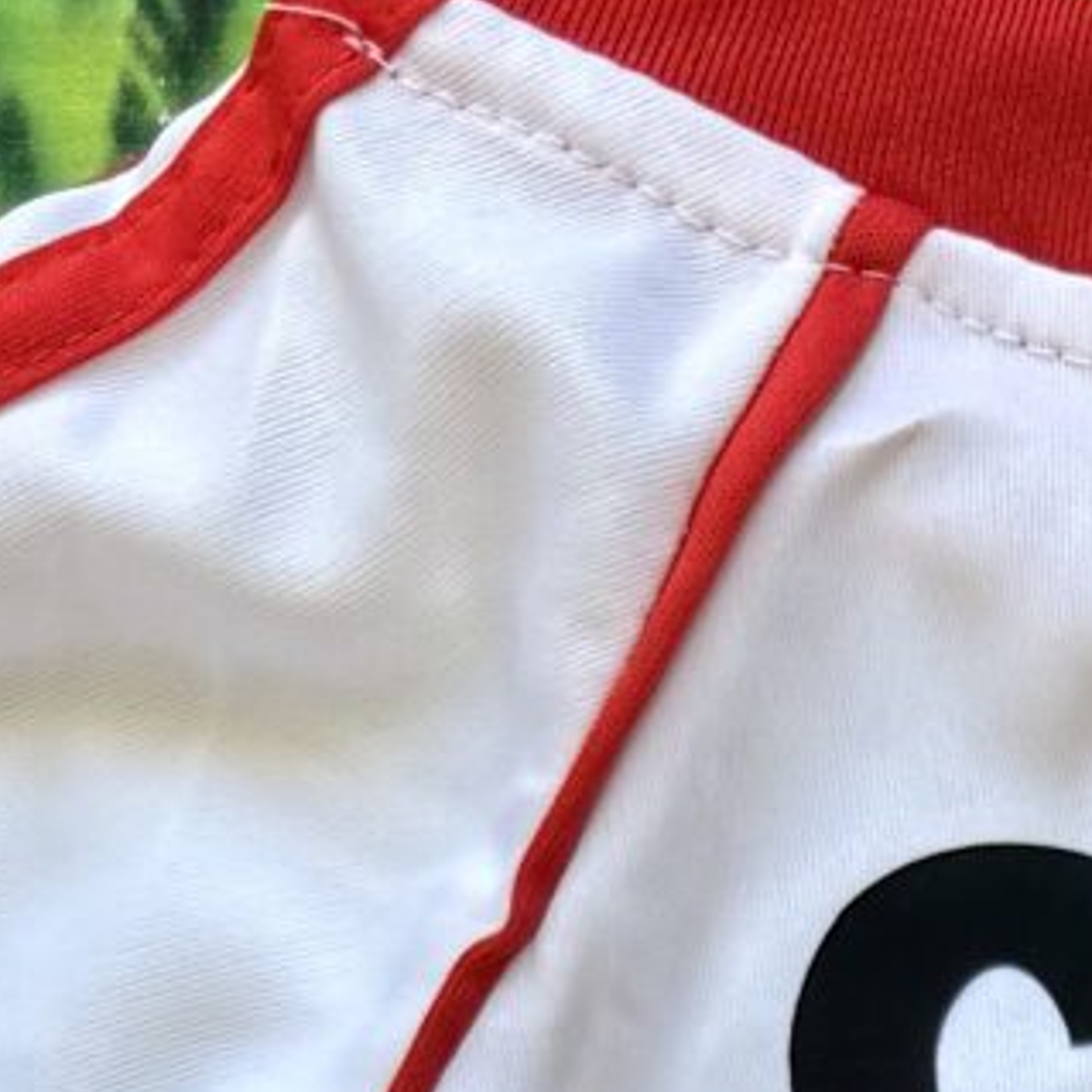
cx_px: 1951
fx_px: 6067
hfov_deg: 9.8
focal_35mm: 170
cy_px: 3492
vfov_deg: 8.3
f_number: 1.78
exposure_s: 1/121
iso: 160
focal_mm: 6.76
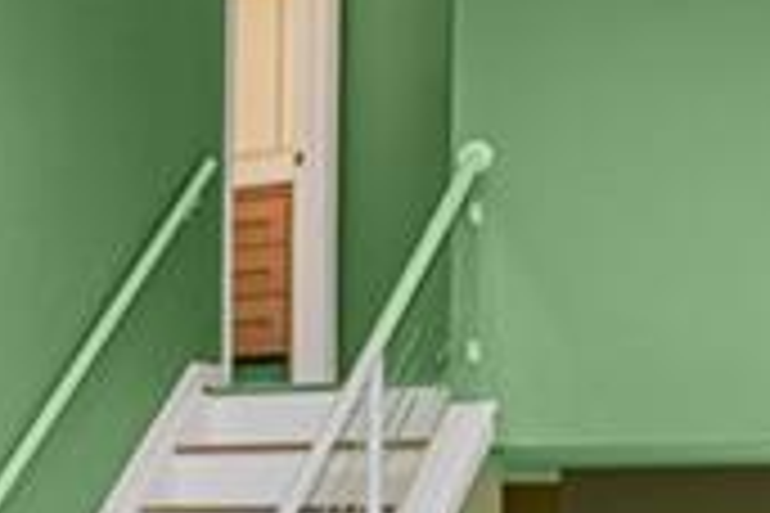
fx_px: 2053
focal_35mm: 96
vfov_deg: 14.0
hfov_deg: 17.6
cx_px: -572
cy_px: 549
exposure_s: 1/25
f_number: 4
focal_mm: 16
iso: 50
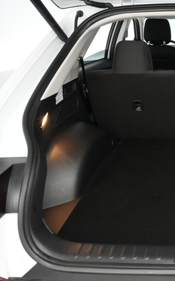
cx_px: 198
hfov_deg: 30.4
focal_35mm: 37
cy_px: 140
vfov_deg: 52.8
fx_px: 283
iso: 5000
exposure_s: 1/160
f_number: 2.8
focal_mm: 24
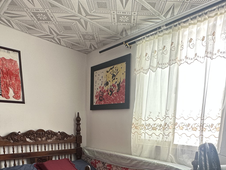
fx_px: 183
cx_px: 121
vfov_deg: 44.5
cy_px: 158
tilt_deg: -10.7
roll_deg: -3.1
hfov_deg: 63.4
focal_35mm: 28
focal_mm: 2.22
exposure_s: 1/99
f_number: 2.2
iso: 64
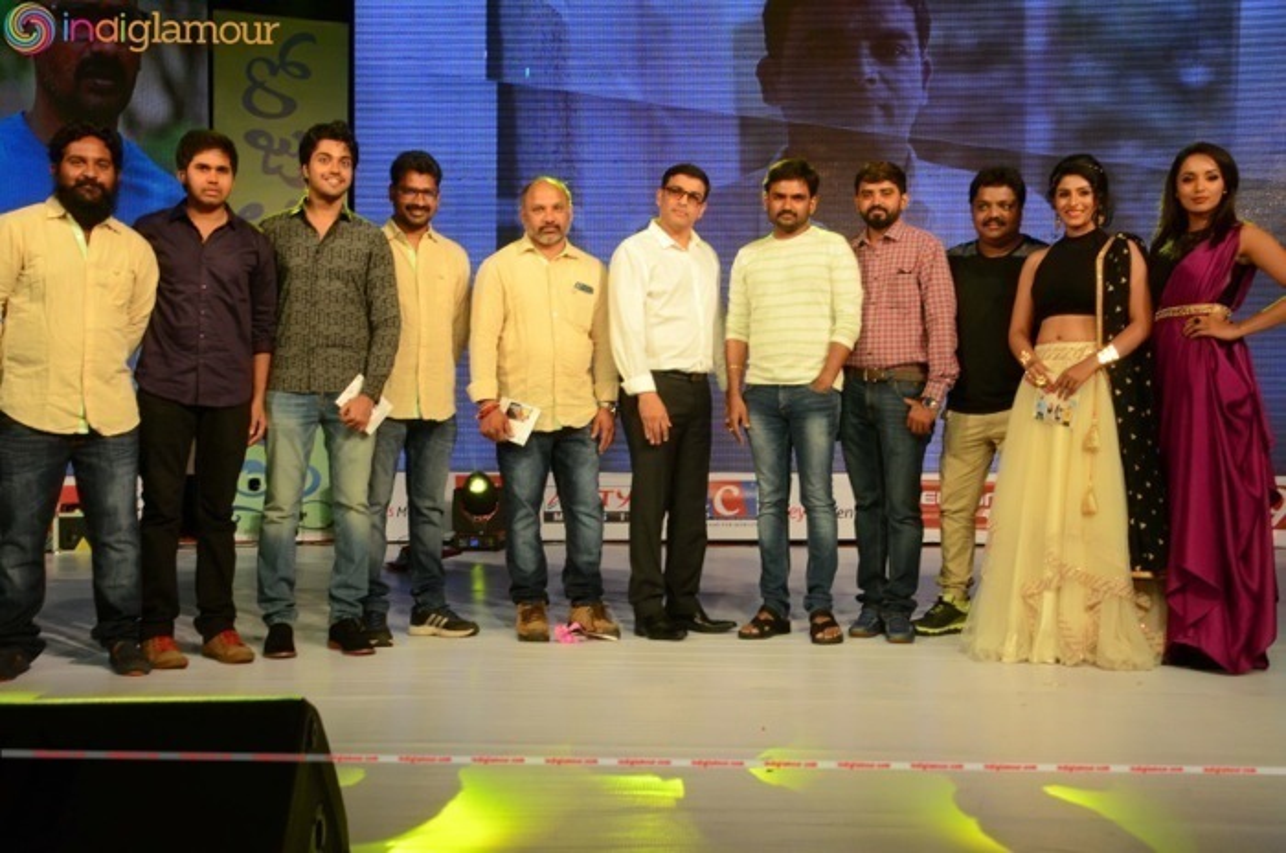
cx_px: 643
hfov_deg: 46.5
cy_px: 426
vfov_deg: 31.8
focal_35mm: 42
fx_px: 1498
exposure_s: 1/125
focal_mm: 28
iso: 1250
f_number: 8
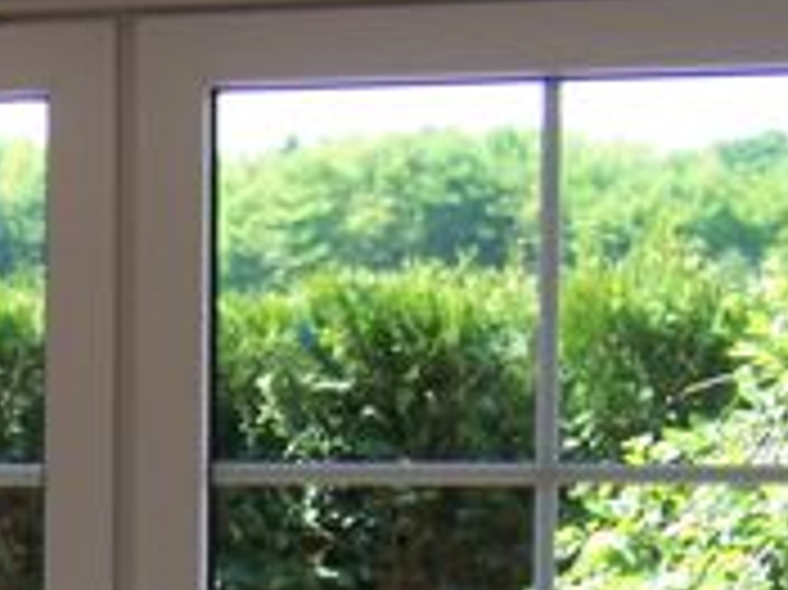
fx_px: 3958
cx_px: -347
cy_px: 1067
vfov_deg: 8.2
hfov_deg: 11.0
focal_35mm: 174
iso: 64
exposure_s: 1/125
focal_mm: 6.3
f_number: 2.8
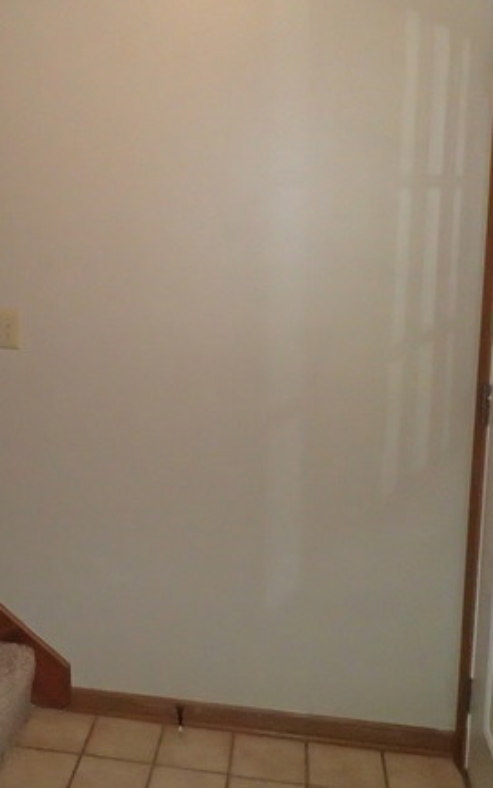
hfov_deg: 31.6
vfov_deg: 50.4
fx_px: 838
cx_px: 72
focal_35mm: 39
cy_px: 370
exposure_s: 1/500
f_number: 2
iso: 1600
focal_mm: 4.5
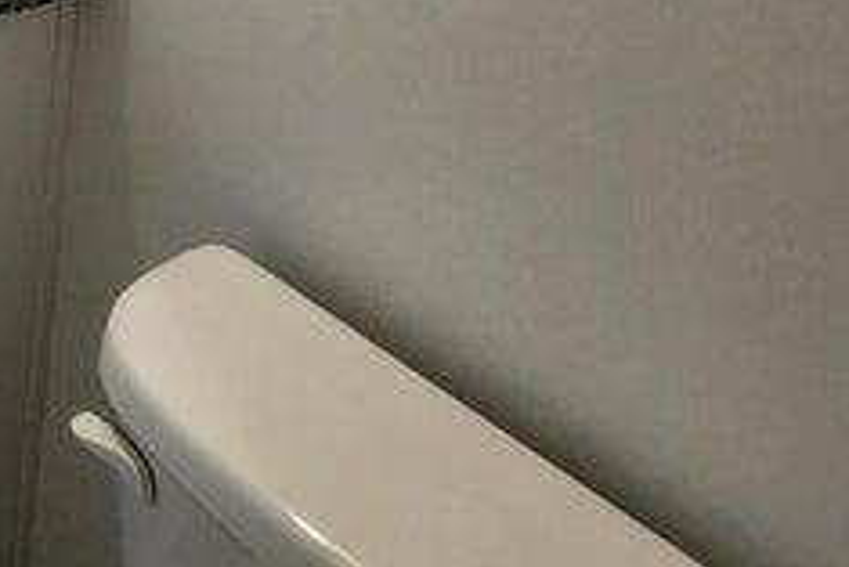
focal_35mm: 49
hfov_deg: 30.5
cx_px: -291
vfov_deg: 20.2
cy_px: -441
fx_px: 1156
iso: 125
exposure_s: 1/60
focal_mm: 1.7
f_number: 2.2
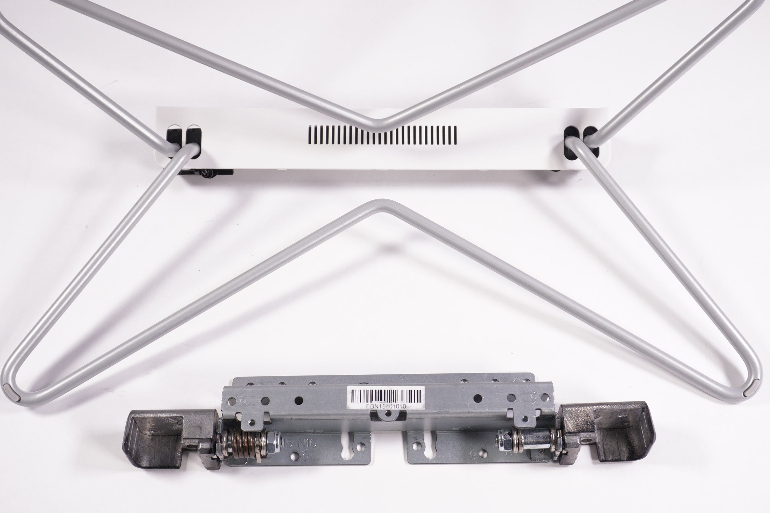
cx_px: 394
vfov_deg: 28.2
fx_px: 1019
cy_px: 198
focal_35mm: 48
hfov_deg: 41.4
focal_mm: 25
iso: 500
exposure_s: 1/200
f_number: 5.6
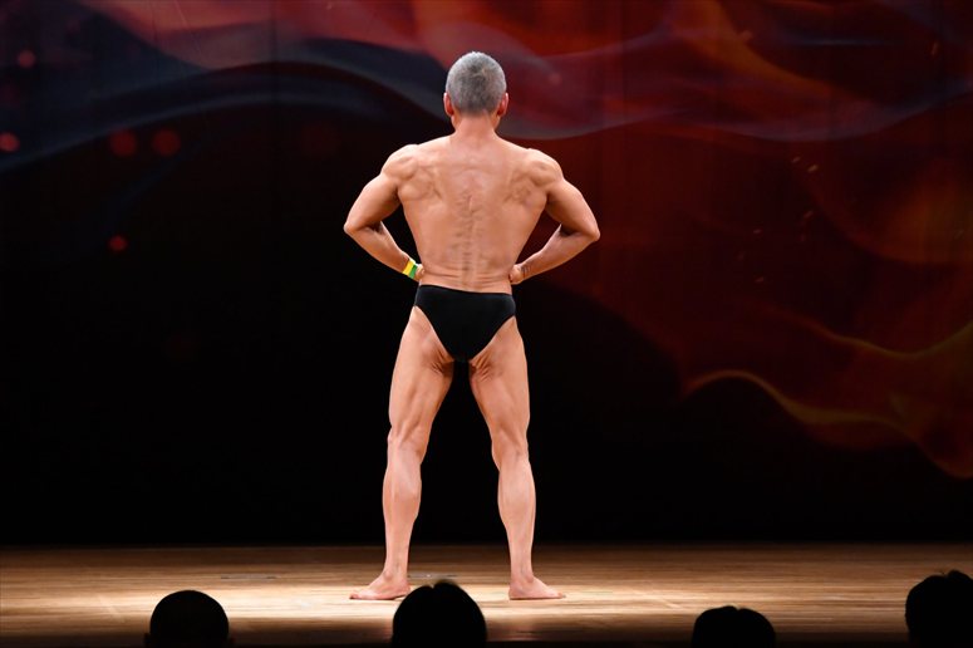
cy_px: 324
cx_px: 486
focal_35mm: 255
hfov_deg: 8.1
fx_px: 6889
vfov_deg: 5.4
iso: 4000
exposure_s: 1/400
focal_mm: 170
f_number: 5.6
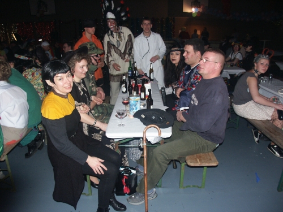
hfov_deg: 63.4
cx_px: 142
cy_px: 106
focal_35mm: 28
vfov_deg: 49.7
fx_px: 229
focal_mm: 7.21
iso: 200
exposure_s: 1/45
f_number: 2.8
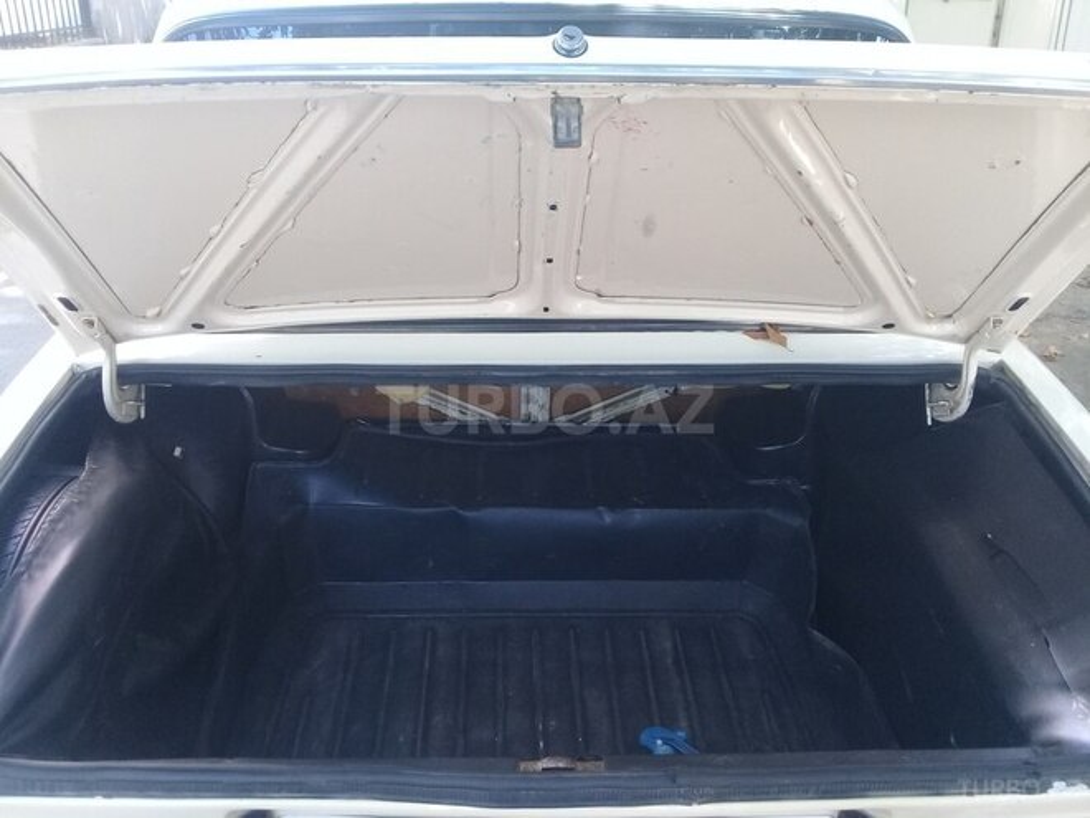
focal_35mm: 31
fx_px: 976
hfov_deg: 58.4
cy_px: 409
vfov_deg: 45.4
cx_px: 545
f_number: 2.2
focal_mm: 3.3
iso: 80
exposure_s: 1/50
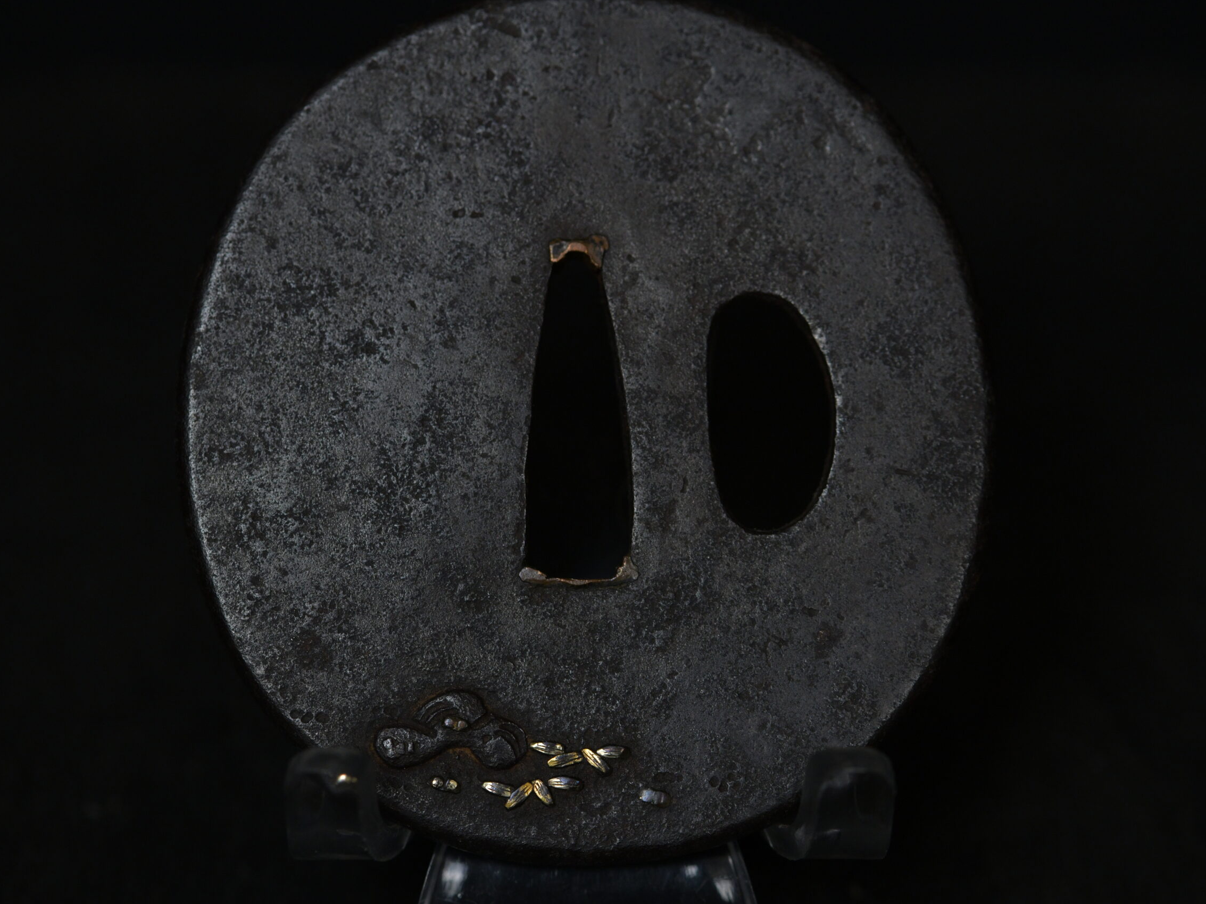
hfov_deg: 17.3
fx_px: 3971
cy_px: 452
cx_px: 592
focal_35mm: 114
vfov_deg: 13.0
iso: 1250
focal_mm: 105
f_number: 8
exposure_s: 1/125
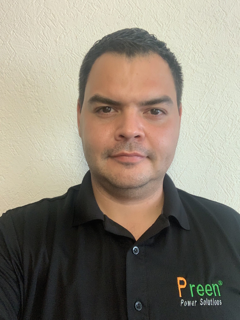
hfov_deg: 44.2
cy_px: 160
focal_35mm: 32
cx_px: 120
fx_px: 296
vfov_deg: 56.8
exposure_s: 1/60
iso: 250
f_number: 2.2
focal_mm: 2.87
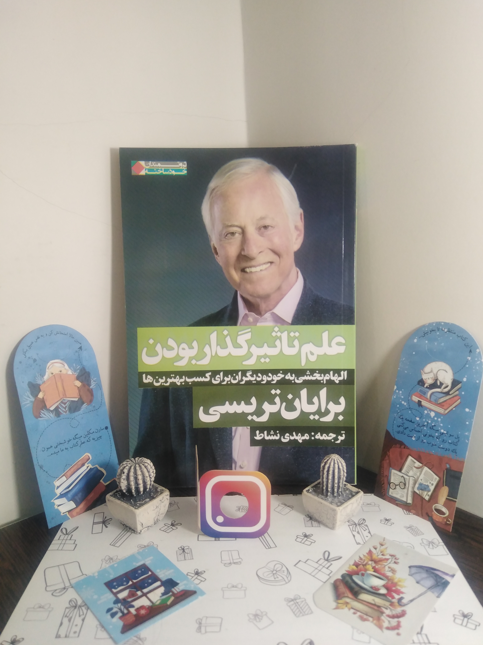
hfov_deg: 53.1
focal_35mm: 26
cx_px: 242
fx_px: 484
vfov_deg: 67.3
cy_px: 322
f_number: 1.8
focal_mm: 3.59
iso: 210
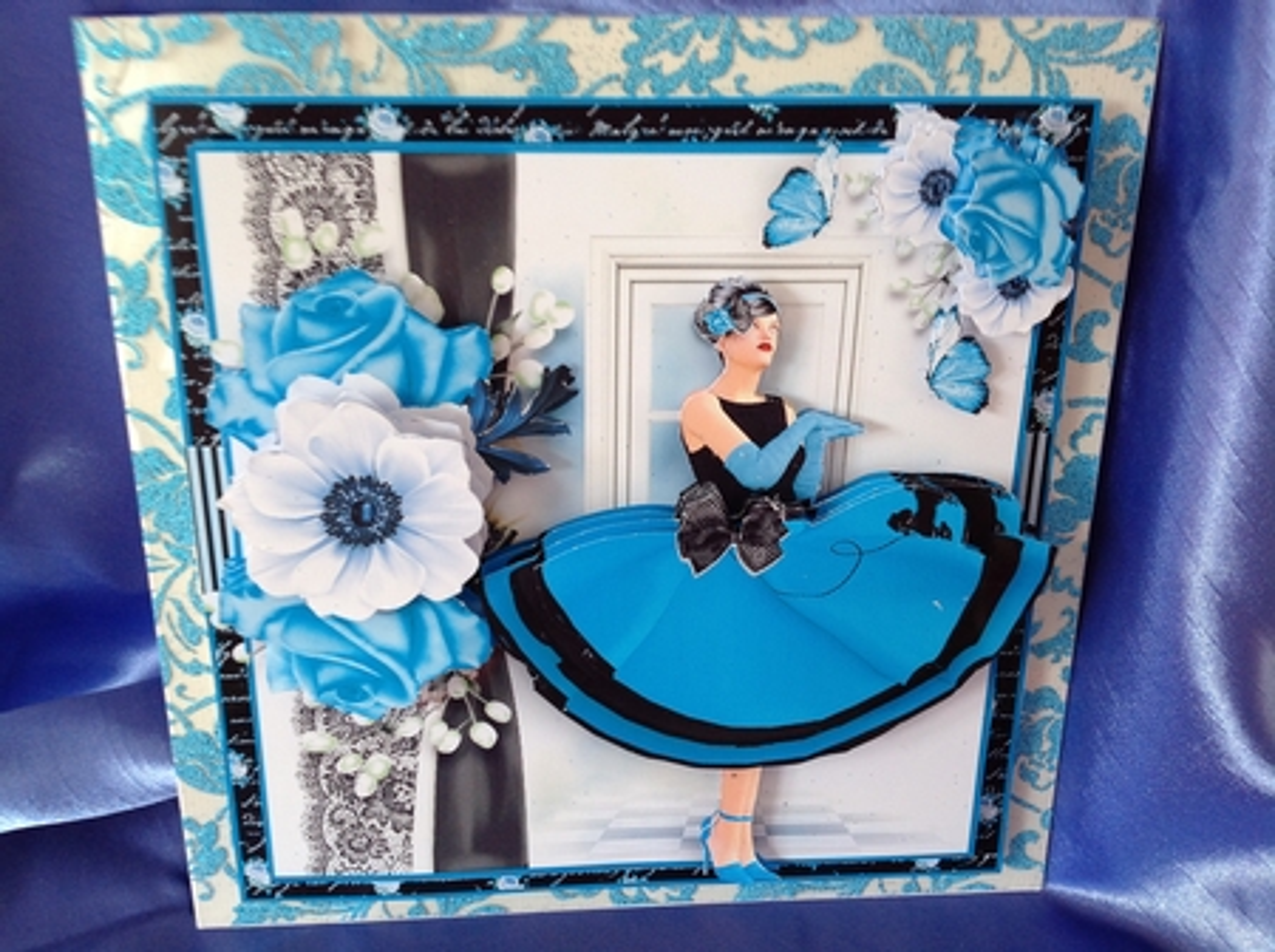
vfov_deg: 40.6
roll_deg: -0.7
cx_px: 638
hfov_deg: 52.7
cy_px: 476
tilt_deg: -37.8
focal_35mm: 35
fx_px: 1287
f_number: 2.4
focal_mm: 4.28
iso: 64
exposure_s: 1/40
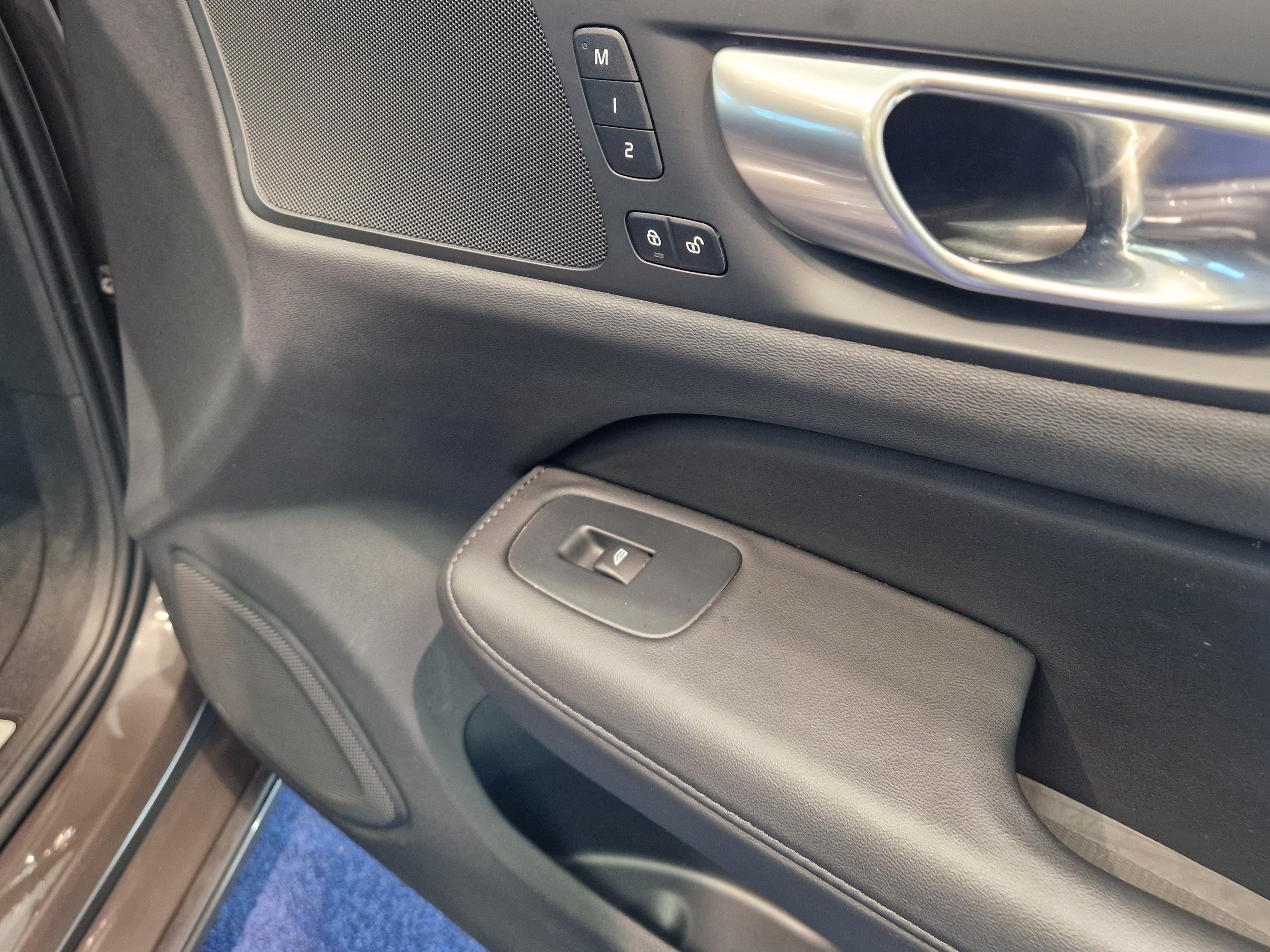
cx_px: 550
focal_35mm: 28
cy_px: 416
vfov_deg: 49.6
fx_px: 1027
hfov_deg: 63.2
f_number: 1.8
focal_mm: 5.4
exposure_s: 1/100
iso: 500
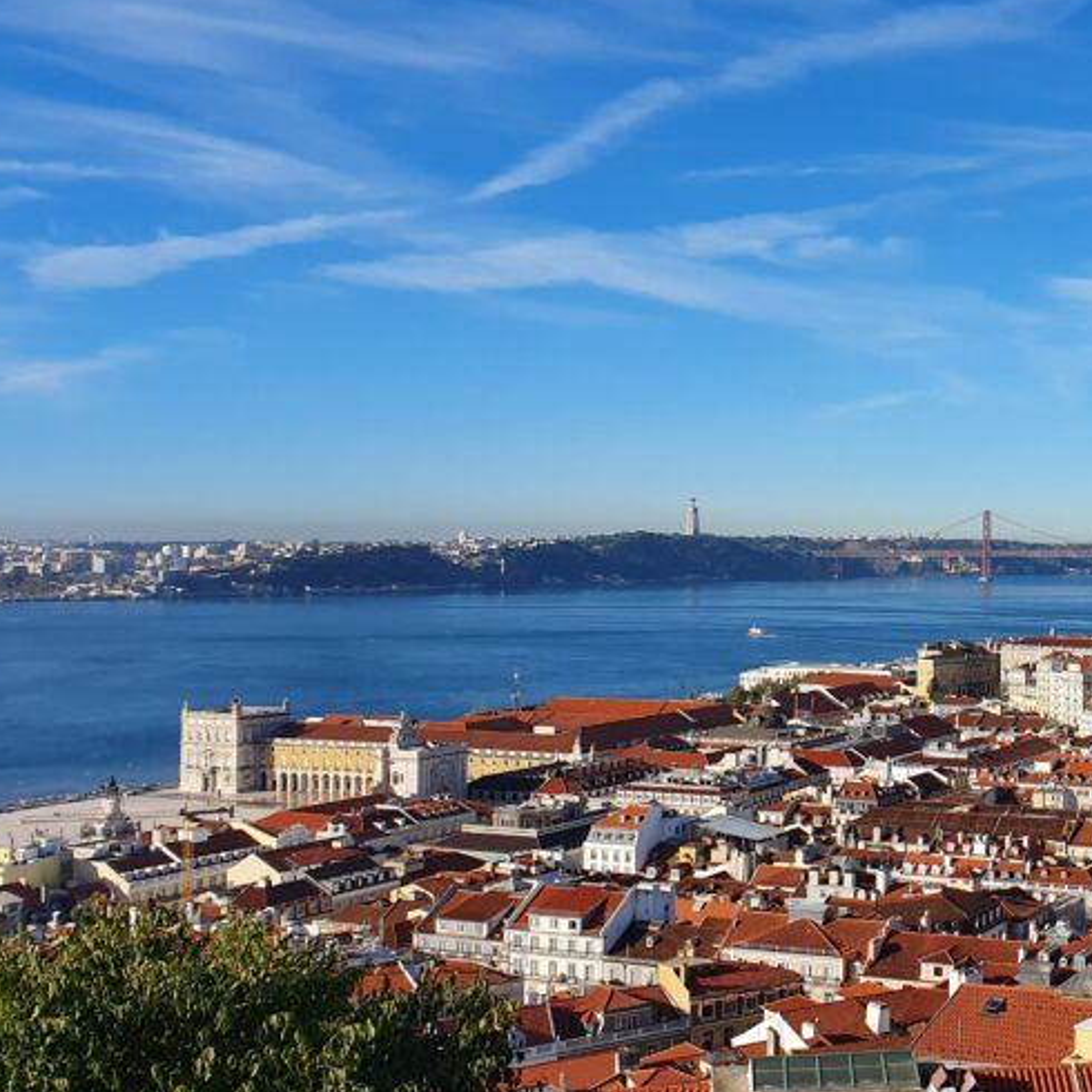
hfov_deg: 33.1
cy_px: 579
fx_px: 1713
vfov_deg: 35.3
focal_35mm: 48
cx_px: 1034
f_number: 2.4
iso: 50
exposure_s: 1/1964
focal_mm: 4.32
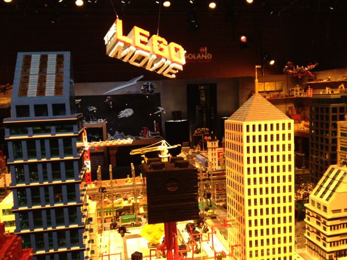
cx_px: 174
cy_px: 130
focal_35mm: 35
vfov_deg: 40.7
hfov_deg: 52.6
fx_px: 351
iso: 64
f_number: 2.4
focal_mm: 4.28
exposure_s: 1/20
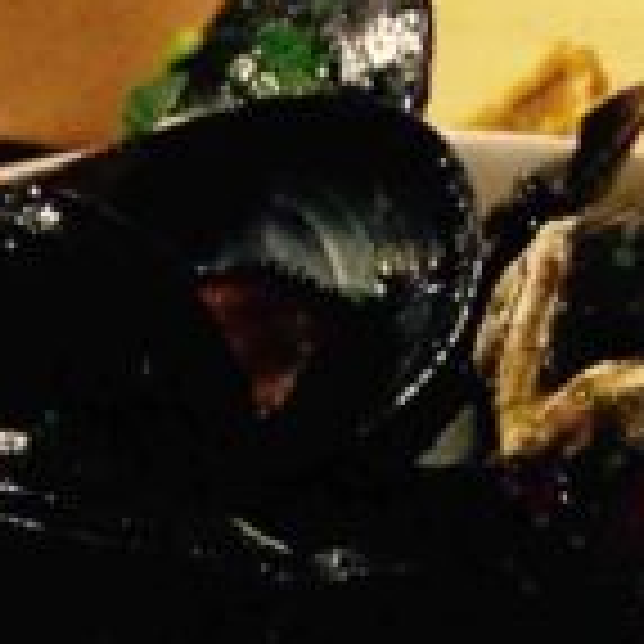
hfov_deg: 10.1
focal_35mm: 173
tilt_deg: -37.3
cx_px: 266
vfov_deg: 9.8
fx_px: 3641
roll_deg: +1.5
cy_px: 943
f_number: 2.4
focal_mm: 4.12
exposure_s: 1/20
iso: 400
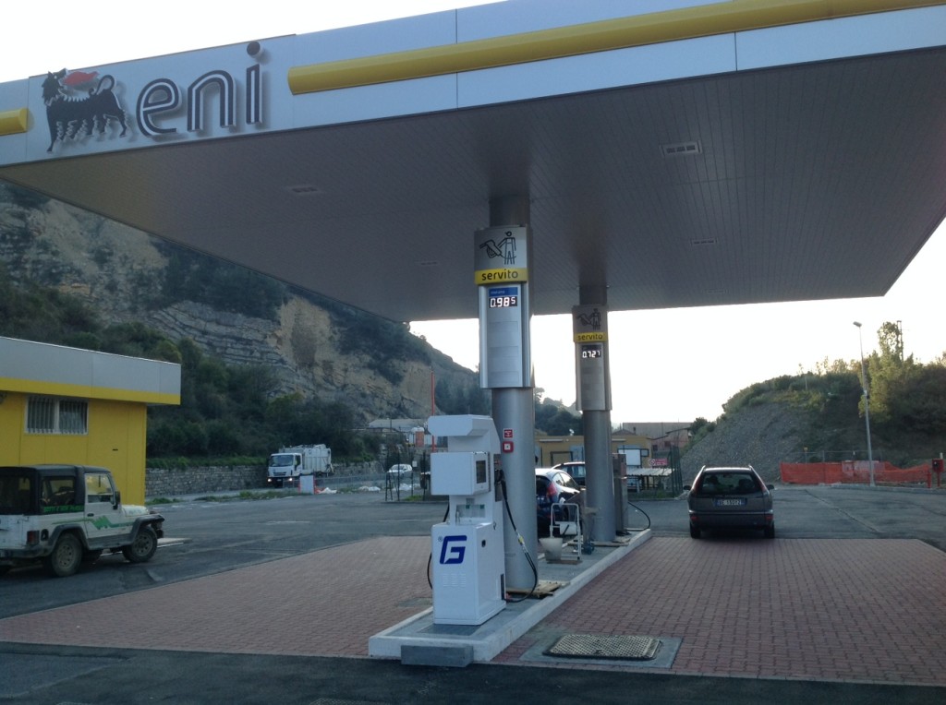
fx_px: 955
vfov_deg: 40.6
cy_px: 352
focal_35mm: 35
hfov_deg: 52.7
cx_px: 473
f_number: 2.4
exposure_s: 1/387
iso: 50
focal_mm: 4.28
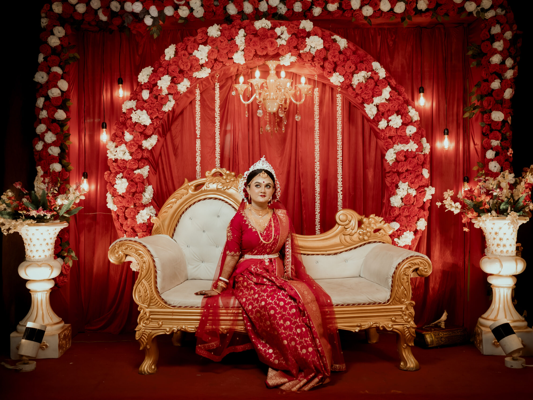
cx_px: 266
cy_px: 200
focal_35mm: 38
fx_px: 585
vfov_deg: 37.7
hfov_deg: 49.0
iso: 320
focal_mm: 35
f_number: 1.8
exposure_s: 1/640
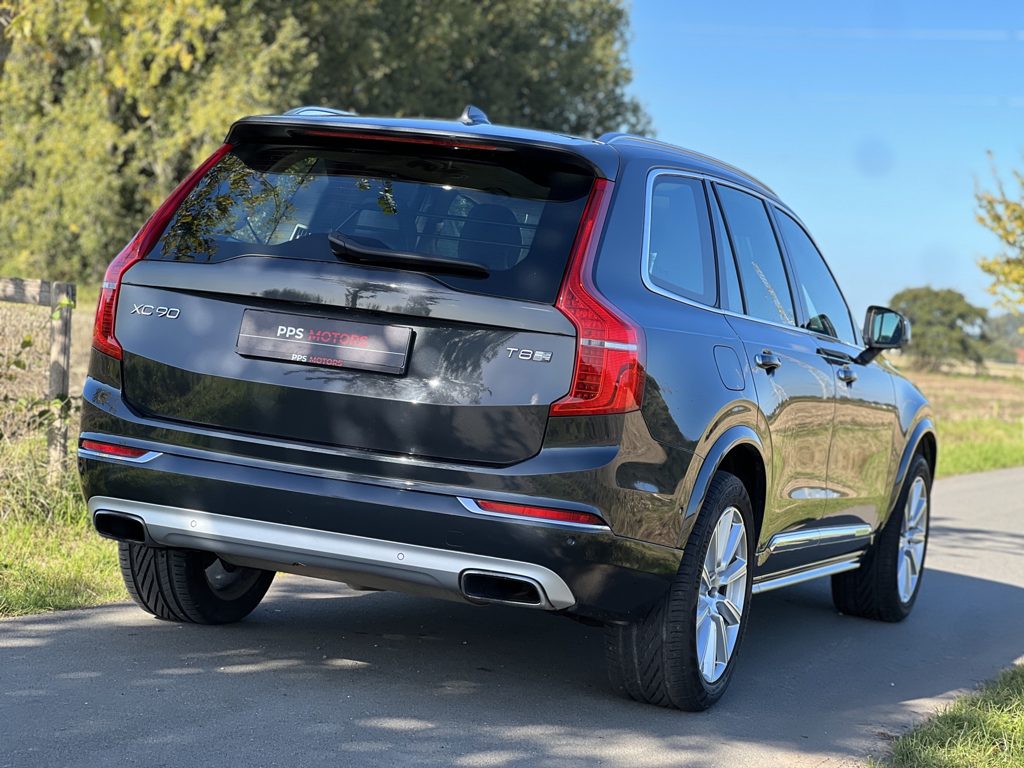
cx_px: 512
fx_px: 2278
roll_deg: -4.9
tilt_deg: -0.7
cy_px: 384
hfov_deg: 25.3
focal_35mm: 77
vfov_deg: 19.1
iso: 25
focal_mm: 9
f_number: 2.8
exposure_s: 1/157
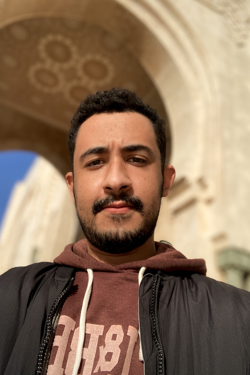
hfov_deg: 38.9
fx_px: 354
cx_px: 116
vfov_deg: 55.8
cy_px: 186
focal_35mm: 34
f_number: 2.2
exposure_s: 1/861
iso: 20
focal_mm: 2.87
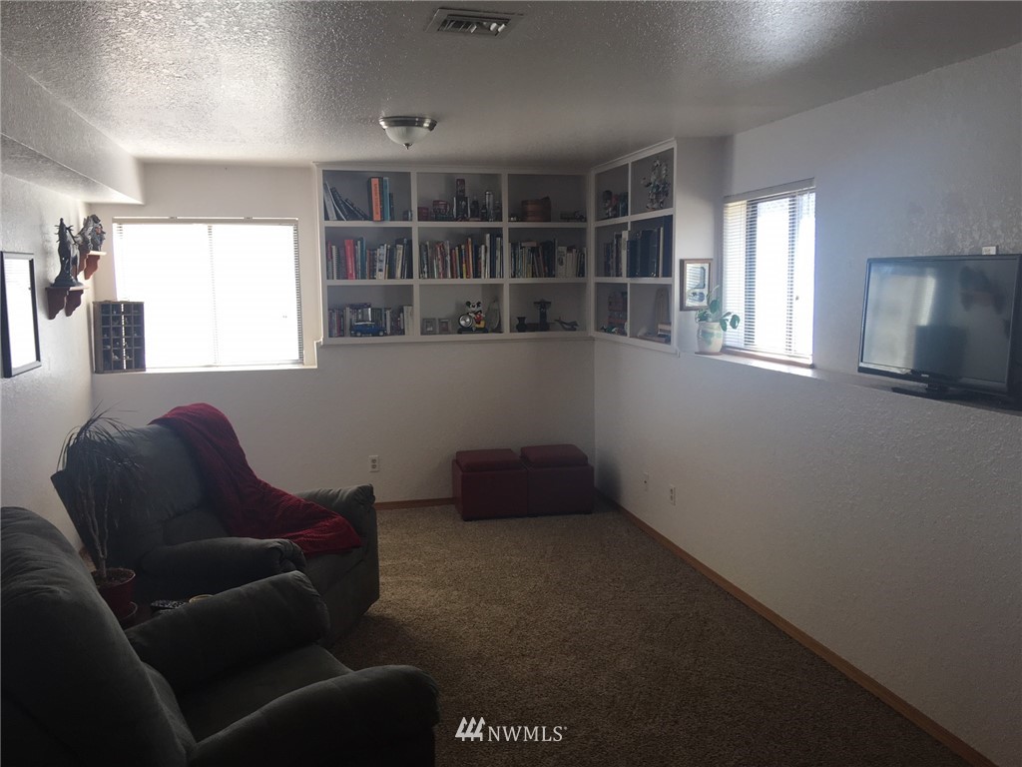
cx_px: 511
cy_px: 384
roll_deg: -0.2
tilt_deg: -5.9
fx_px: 856
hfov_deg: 61.7
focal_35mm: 29
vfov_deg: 48.2
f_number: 2.2
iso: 32
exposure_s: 1/60
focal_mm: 4.15
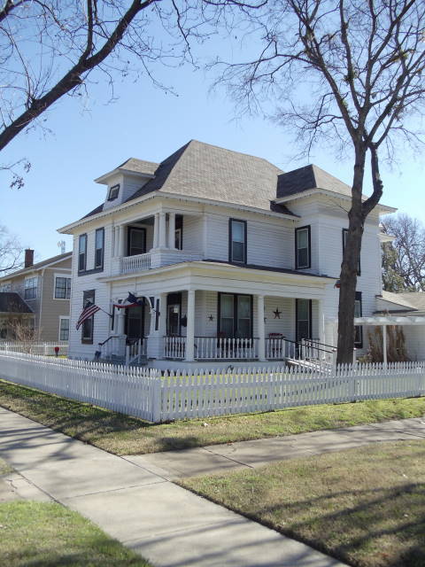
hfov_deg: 32.9
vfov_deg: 42.9
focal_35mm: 44
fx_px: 720
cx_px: 212
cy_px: 284
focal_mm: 6
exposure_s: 1/200
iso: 100
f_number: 7.1
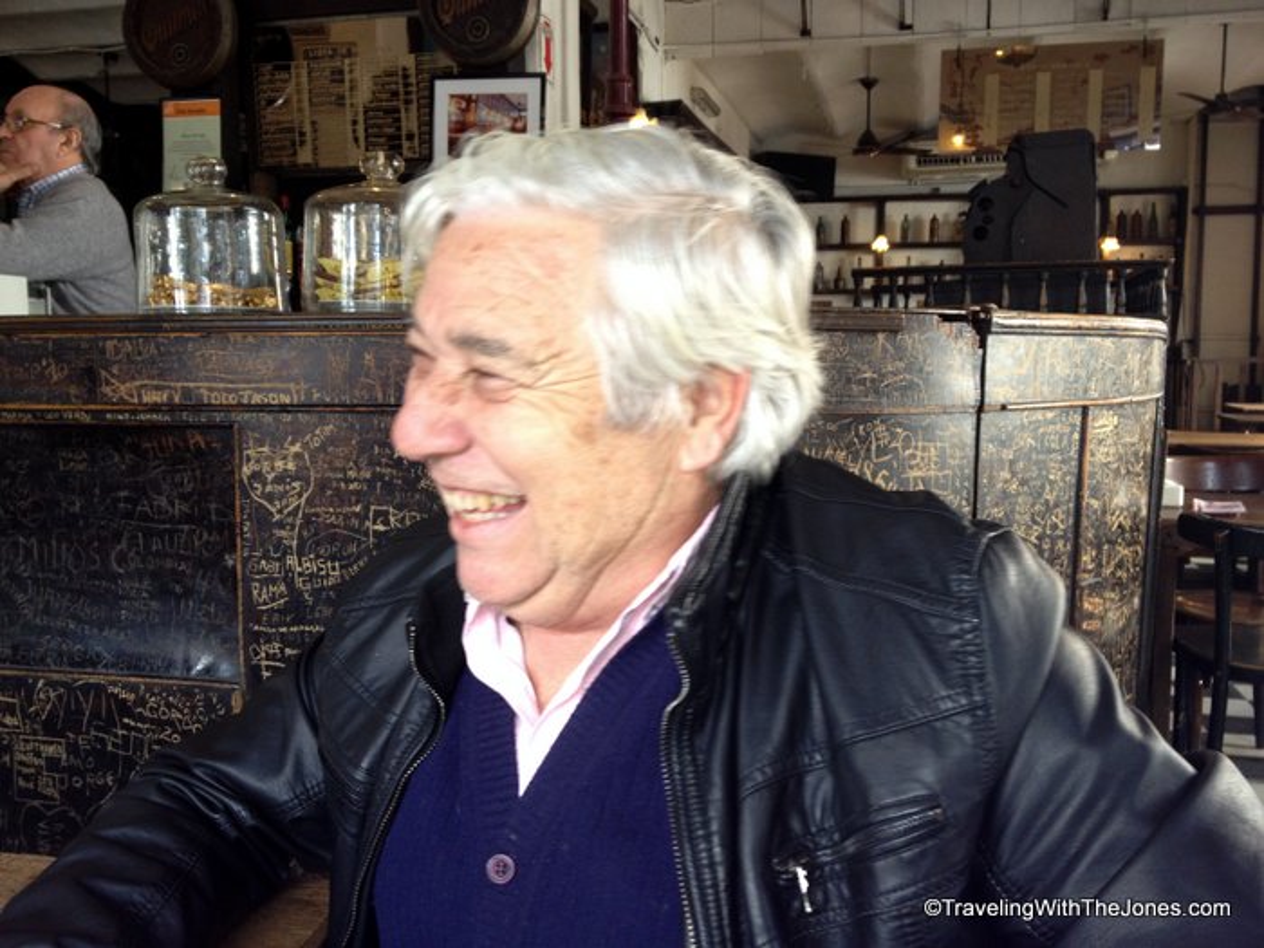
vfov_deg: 40.7
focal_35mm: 35
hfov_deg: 52.6
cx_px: 632
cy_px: 474
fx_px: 1278
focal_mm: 4.28
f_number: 2.4
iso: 80
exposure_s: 1/24
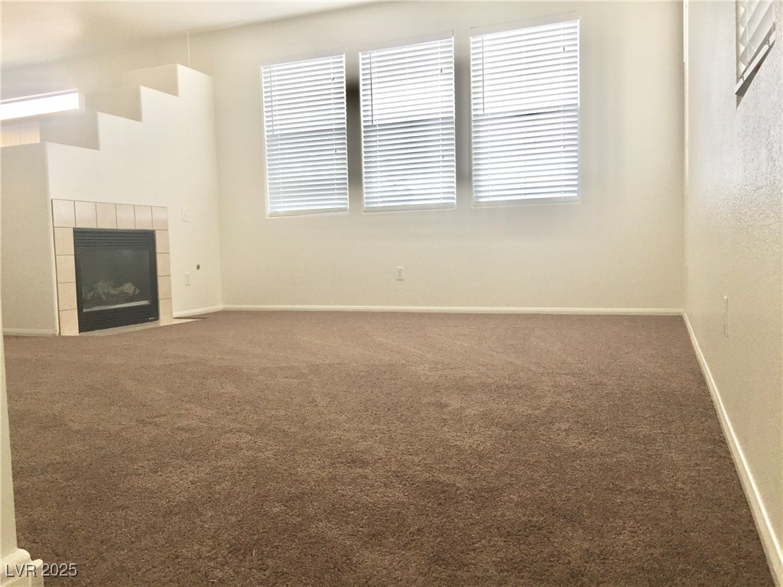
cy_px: 294
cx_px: 392
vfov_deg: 48.2
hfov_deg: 61.7
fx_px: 656
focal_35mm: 29
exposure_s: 1/120
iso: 50
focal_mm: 4.15
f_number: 2.2
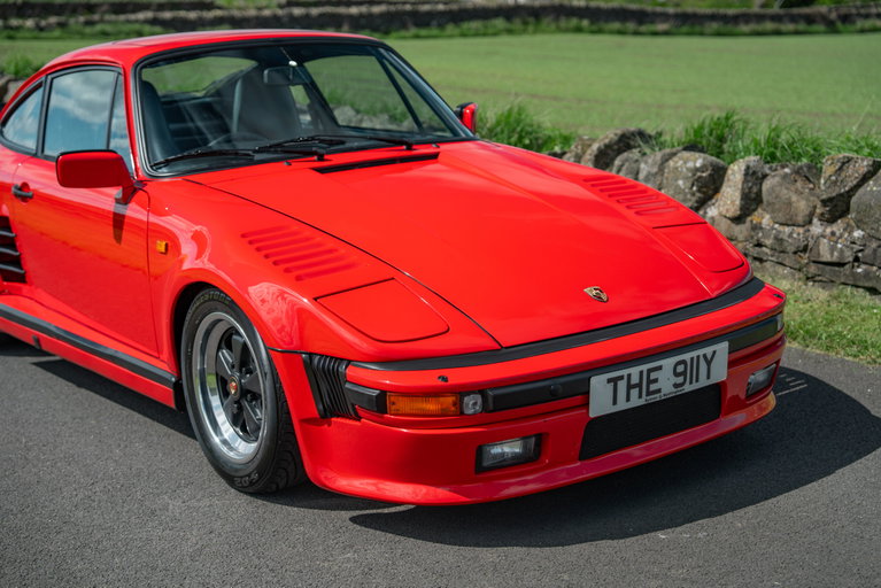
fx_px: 1297
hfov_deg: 37.5
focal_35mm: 53
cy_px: 294
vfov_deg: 25.5
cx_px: 440
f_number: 2.8
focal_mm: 53
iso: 100
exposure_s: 1/1250
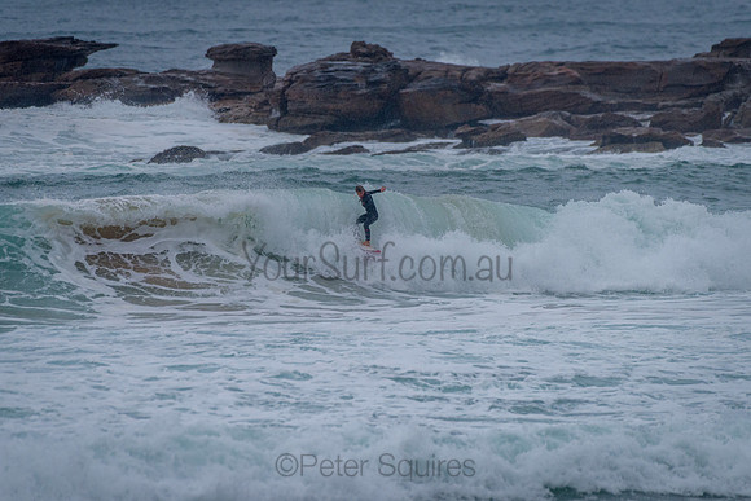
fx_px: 12780
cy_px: 250
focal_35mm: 613
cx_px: 376
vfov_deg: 2.2
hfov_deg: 3.4
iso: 500
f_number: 5.6
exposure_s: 1/2000
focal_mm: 500
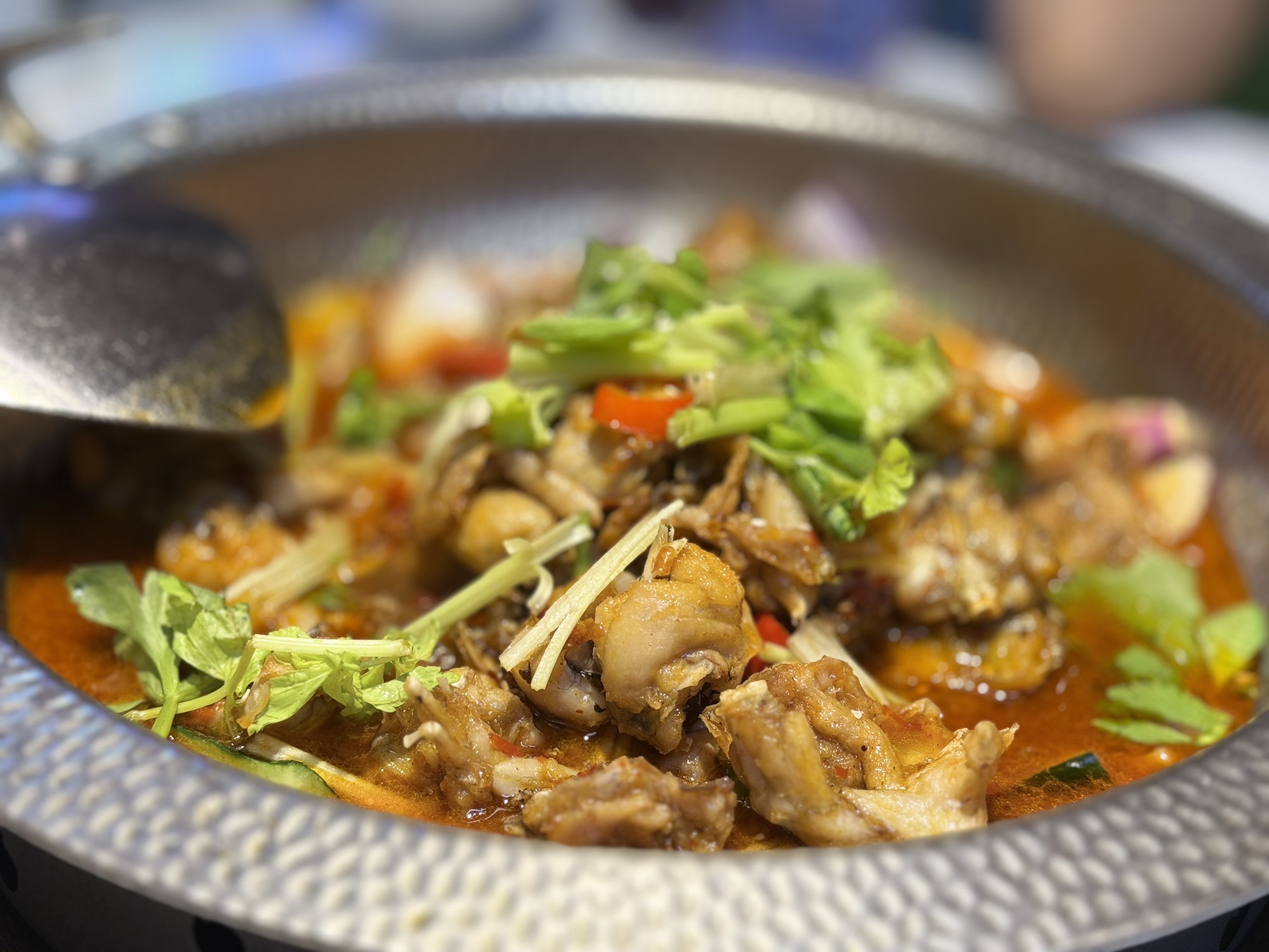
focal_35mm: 48
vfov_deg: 30.3
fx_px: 1760
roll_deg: -3.6
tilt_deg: -32.7
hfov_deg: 39.7
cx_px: 634
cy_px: 476
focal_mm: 6.76
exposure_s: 1/50
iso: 64
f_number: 1.78
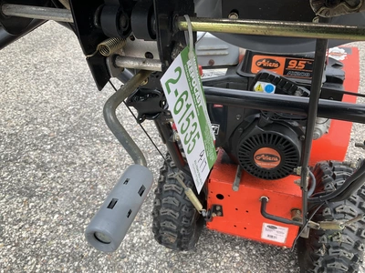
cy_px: 136
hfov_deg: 61.7
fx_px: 306
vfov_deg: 48.2
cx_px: 182
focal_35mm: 29
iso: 25
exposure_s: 1/391
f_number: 1.8
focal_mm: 3
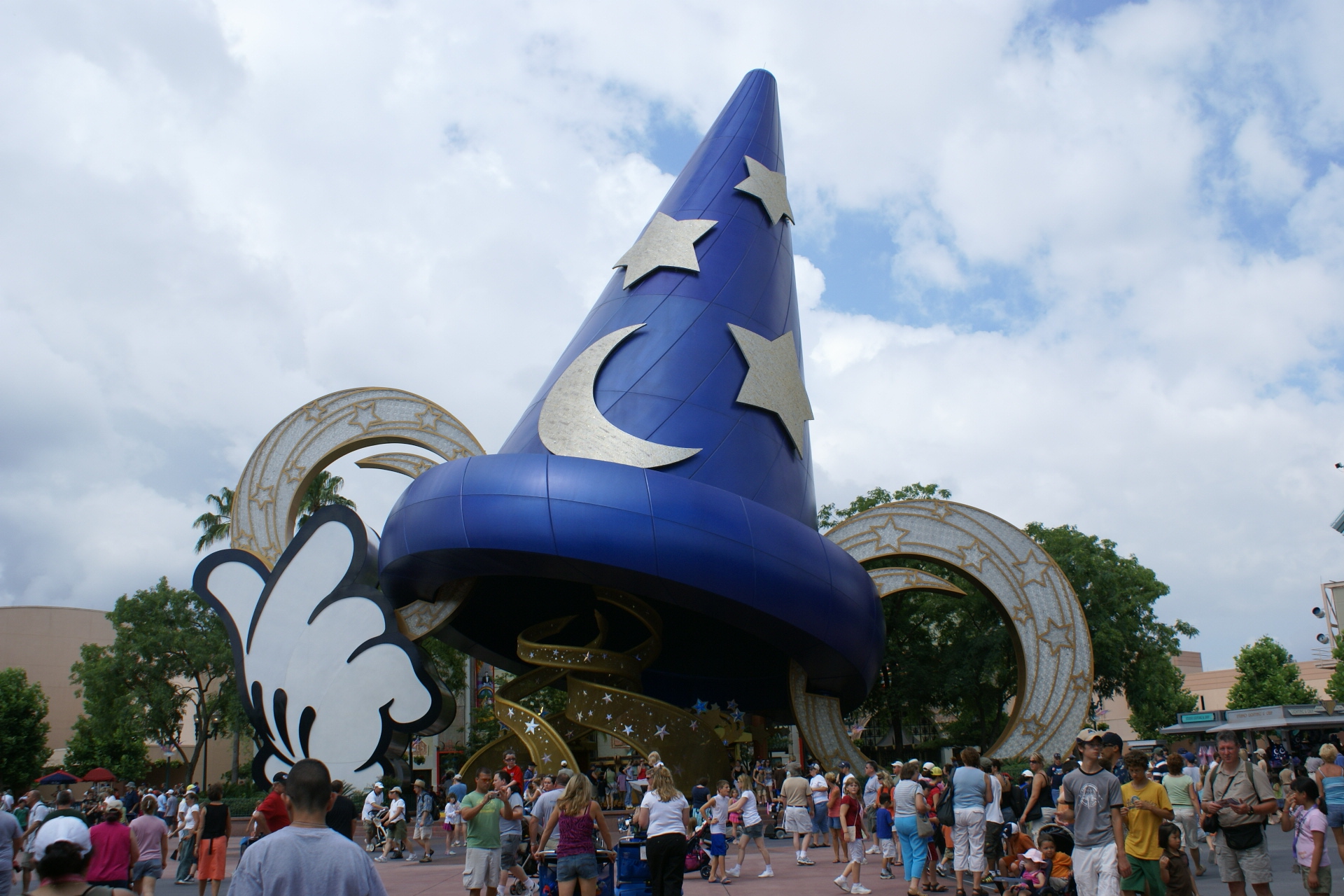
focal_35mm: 33
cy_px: 448
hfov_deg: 57.2
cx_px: 672
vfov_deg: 40.0
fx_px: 1232
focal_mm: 22
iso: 100
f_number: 5
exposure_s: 1/1000
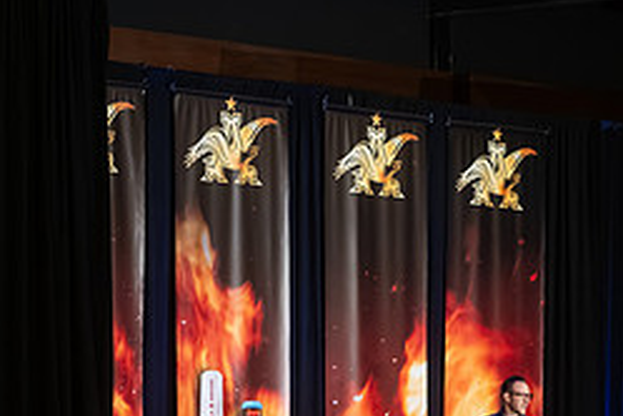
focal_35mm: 192
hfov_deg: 10.7
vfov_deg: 7.1
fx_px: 3322
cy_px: 304
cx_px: 418
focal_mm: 82
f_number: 2.8
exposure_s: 1/200
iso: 2500
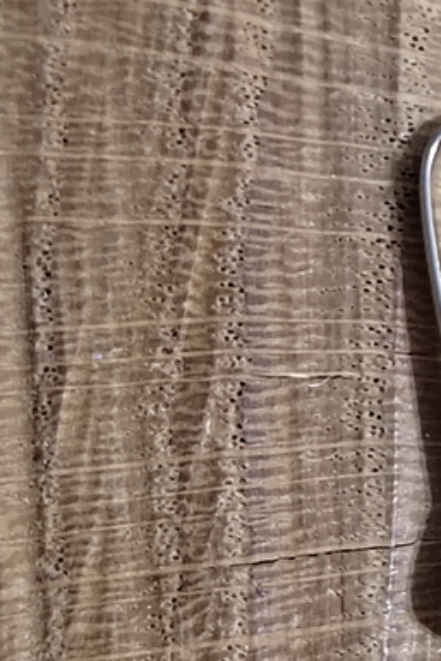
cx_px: 490
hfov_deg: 10.9
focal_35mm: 124
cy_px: 377
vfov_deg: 16.5
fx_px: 2276
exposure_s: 1/33.3
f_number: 1.9
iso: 3425
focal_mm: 5.52
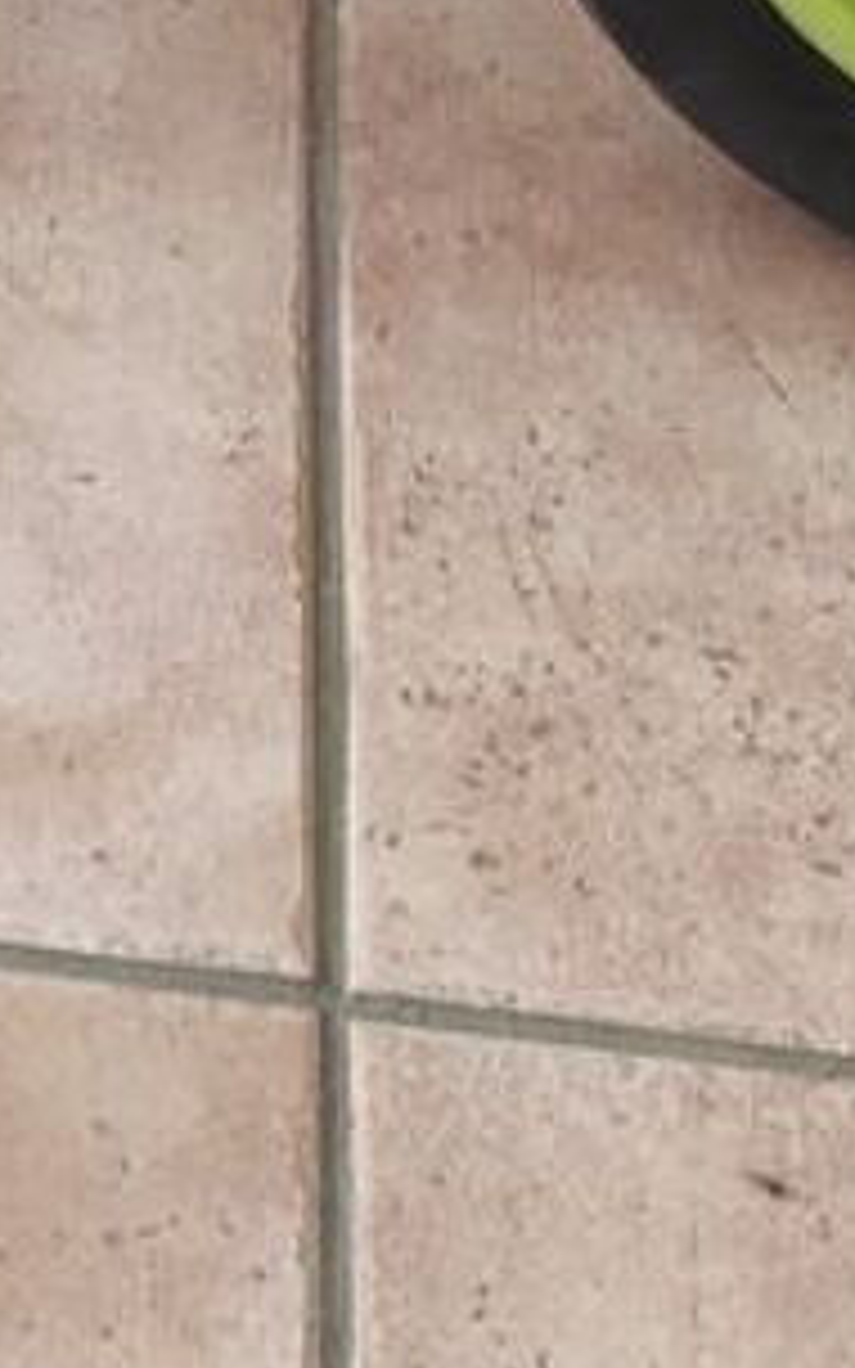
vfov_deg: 16.2
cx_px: -76
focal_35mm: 121
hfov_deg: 10.7
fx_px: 4511
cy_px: -479
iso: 417
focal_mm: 4.77
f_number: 1.75
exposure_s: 1/50
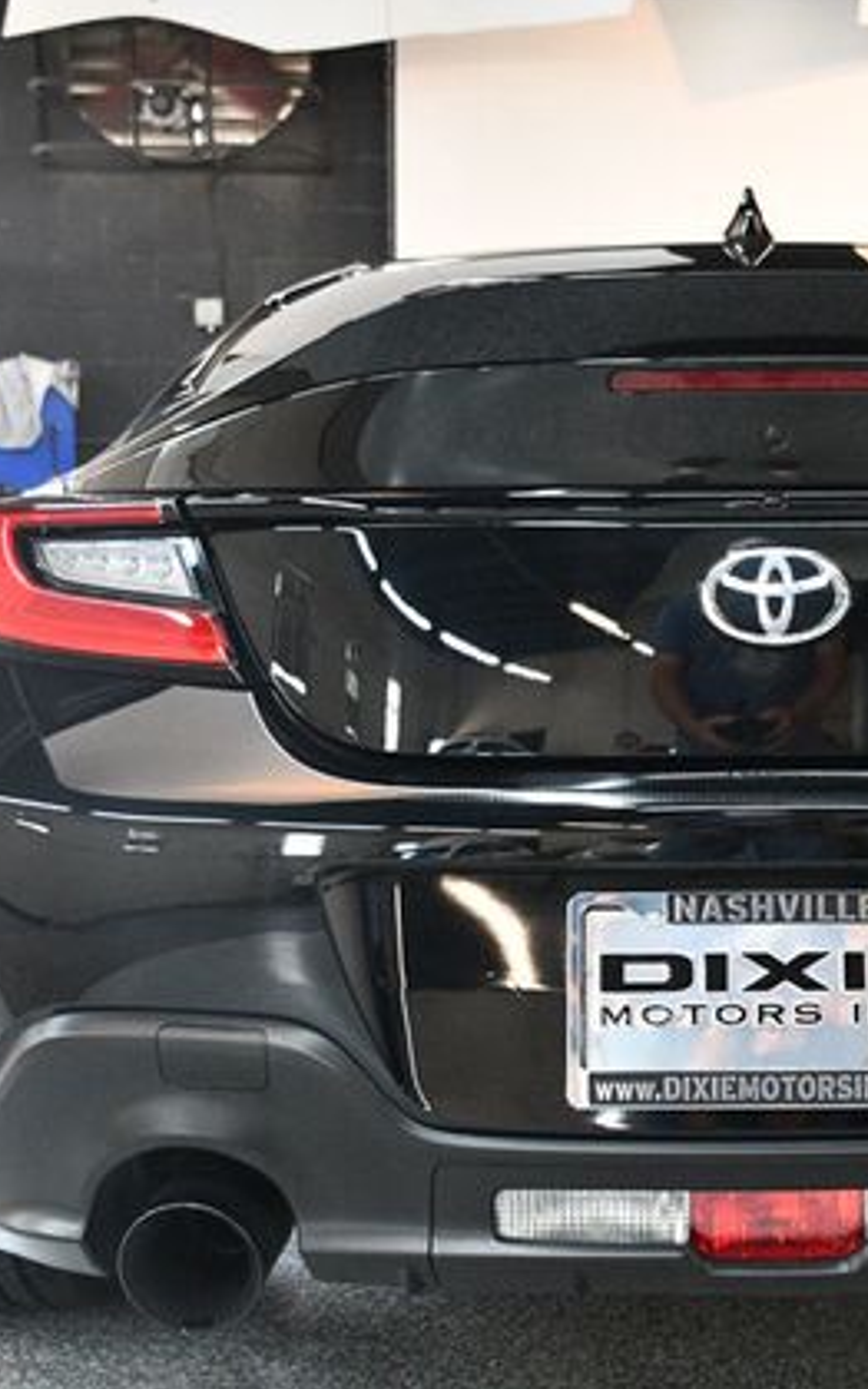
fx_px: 2119
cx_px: 742
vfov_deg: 36.3
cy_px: 686
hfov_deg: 22.7
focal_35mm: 56
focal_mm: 24
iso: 3200
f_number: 3.8
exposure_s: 1/100
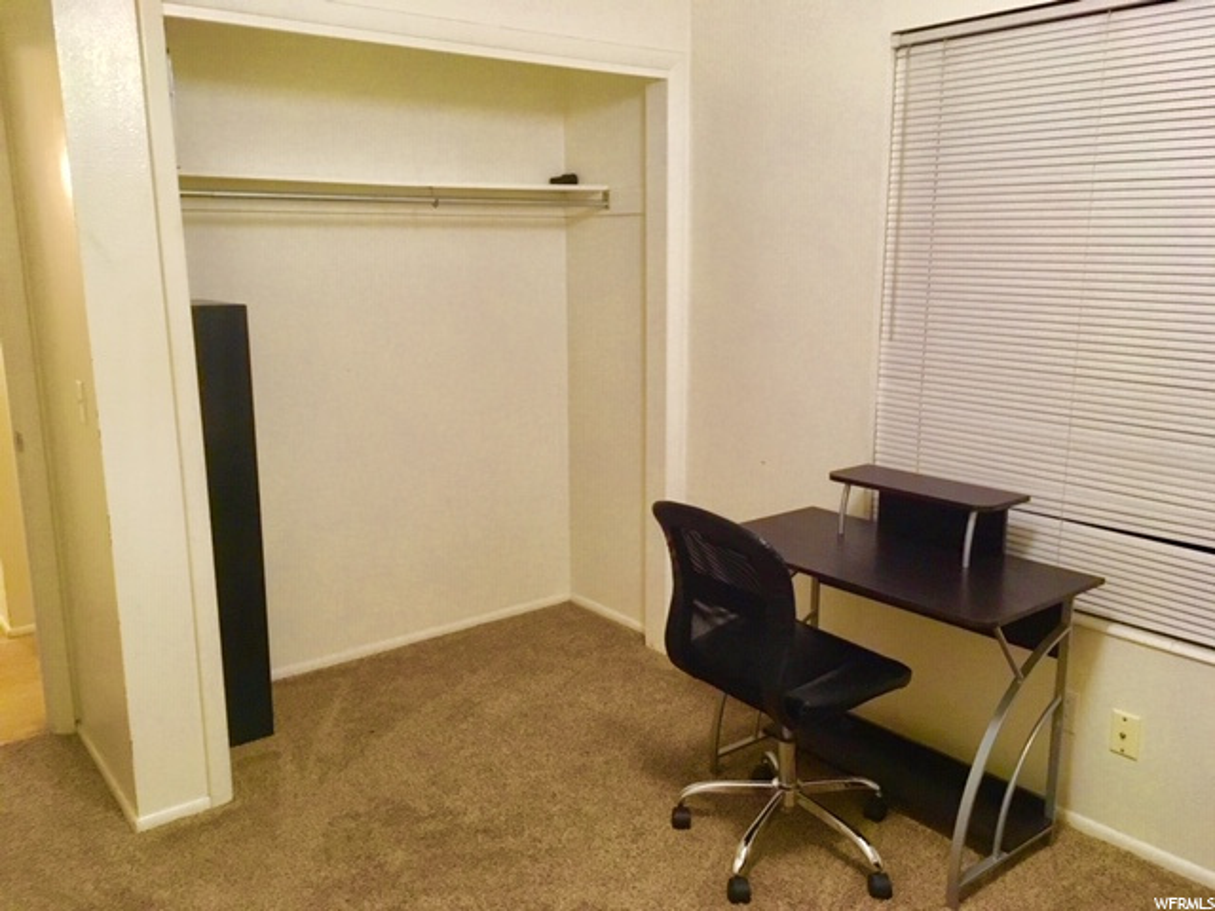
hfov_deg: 61.7
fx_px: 1018
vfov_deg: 48.2
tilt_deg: -12.4
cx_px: 608
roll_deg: +1.3
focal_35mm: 29
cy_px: 456
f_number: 2.2
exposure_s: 1/15
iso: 250
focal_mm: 4.15
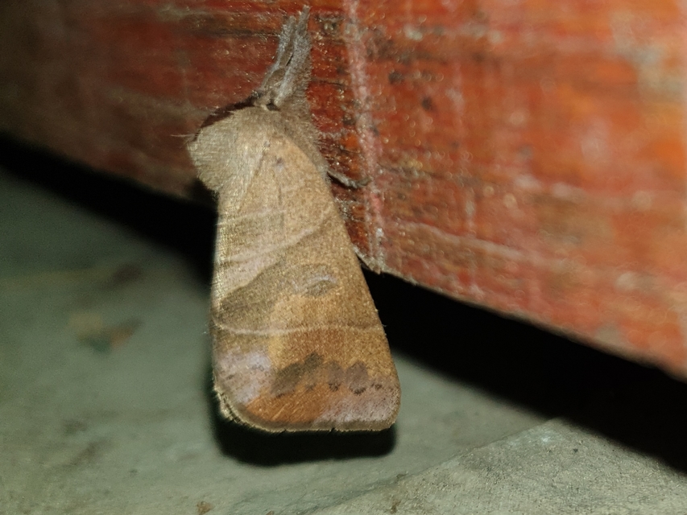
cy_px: 258
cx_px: 344
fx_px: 516
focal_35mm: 26
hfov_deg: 67.3
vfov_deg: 53.1
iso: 50
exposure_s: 1/1433
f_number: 1.5
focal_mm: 4.3
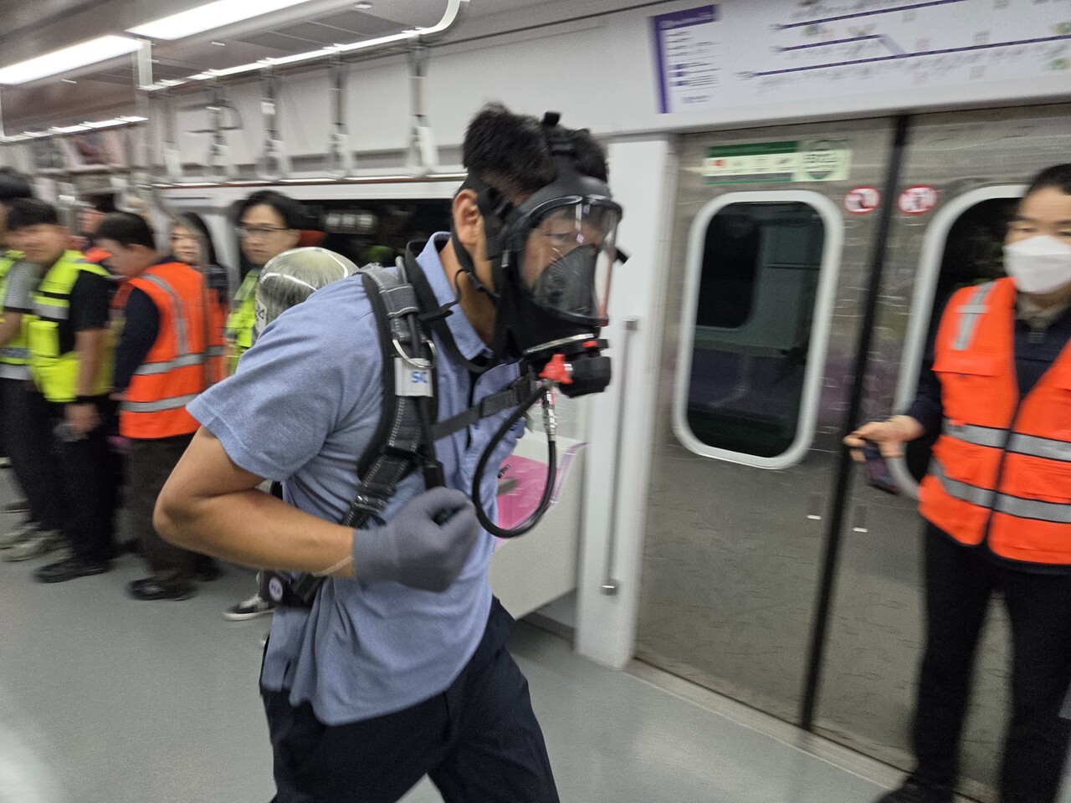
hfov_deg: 73.9
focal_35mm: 23
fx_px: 712
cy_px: 402
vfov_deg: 58.9
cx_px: 536
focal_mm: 5.4
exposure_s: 1/180
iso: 200
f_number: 1.8
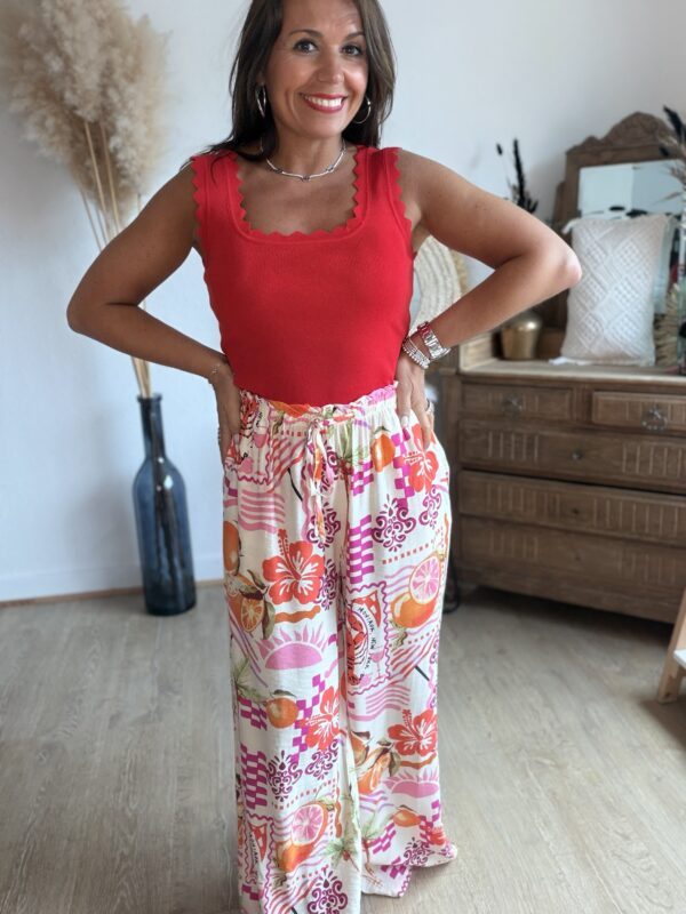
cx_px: 343
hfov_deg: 46.8
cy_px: 457
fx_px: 793
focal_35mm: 30
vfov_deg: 60.0
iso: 80
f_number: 1.9
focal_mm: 2.71
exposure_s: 1/106
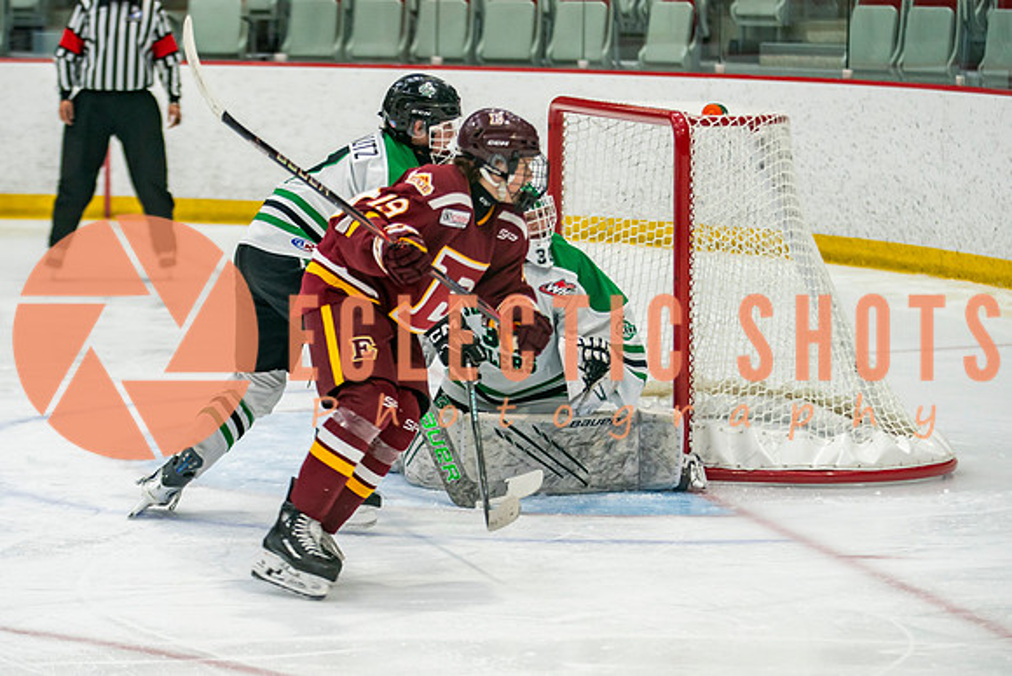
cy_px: 339
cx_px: 492
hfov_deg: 13.4
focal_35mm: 153
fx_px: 4312
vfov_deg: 9.0
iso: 1000
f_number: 2.8
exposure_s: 1/640
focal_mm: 110
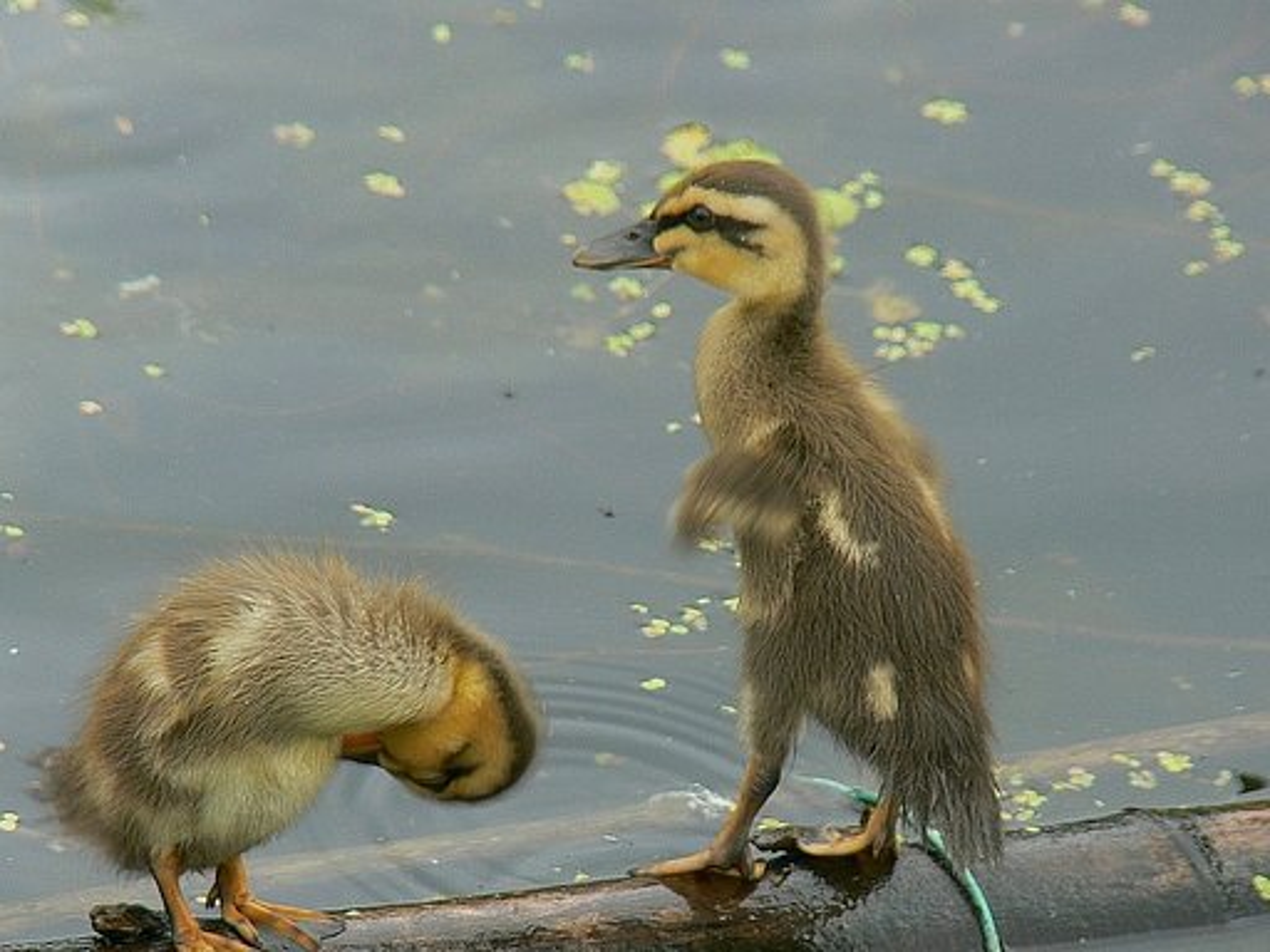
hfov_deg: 5.4
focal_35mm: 364
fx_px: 13355
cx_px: 635
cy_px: 476
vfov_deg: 4.1
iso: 80
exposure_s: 1/100
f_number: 4
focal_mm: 60.5
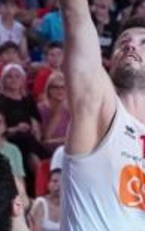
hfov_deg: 2.6
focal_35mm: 512
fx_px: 3232
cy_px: 283
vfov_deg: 4.1
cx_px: 97
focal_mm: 65
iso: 5000
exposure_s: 1/800
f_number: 5
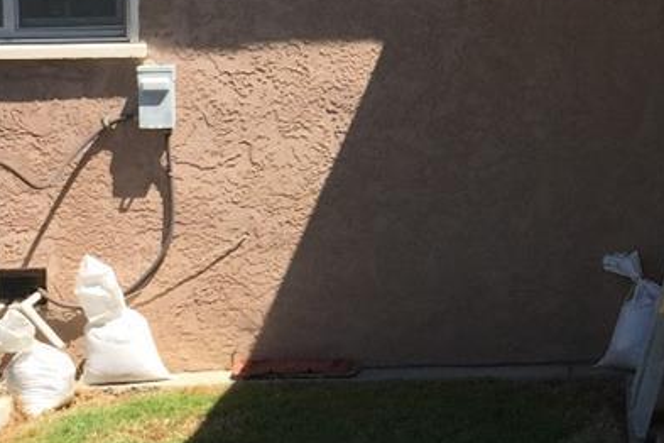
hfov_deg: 17.4
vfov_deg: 11.8
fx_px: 2121
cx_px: 667
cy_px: 32
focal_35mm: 115
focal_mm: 4.15
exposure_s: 1/1319
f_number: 2.2
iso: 32
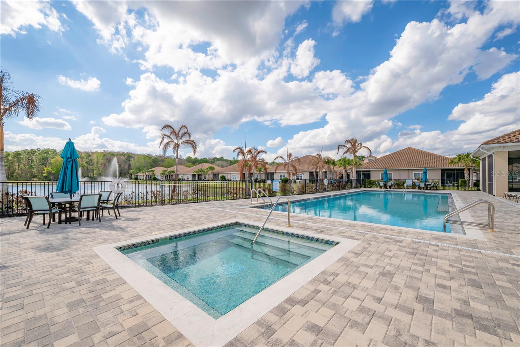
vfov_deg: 77.3
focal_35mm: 15
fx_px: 217
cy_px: 174
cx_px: 260
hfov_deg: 100.4
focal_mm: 15
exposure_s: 1/1000
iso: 100
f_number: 9
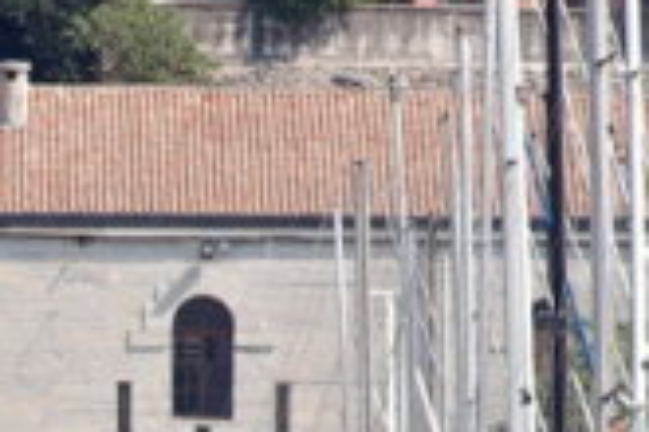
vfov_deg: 1.4
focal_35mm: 980
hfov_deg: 2.1
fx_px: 17666
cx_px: -460
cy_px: 664
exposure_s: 1/500
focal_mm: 180
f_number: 5.6
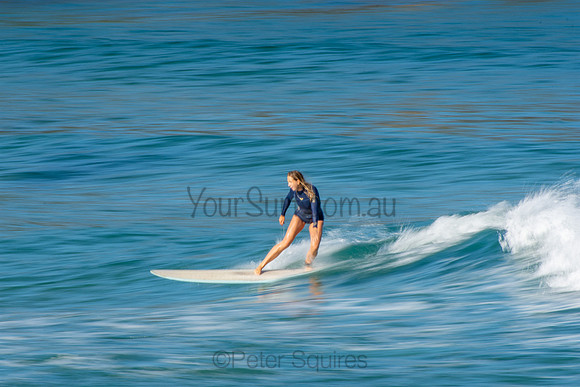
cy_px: 194
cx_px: 290
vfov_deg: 2.3
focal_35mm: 600
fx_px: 9668
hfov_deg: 3.4
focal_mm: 400
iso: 100
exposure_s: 1/20
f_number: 25
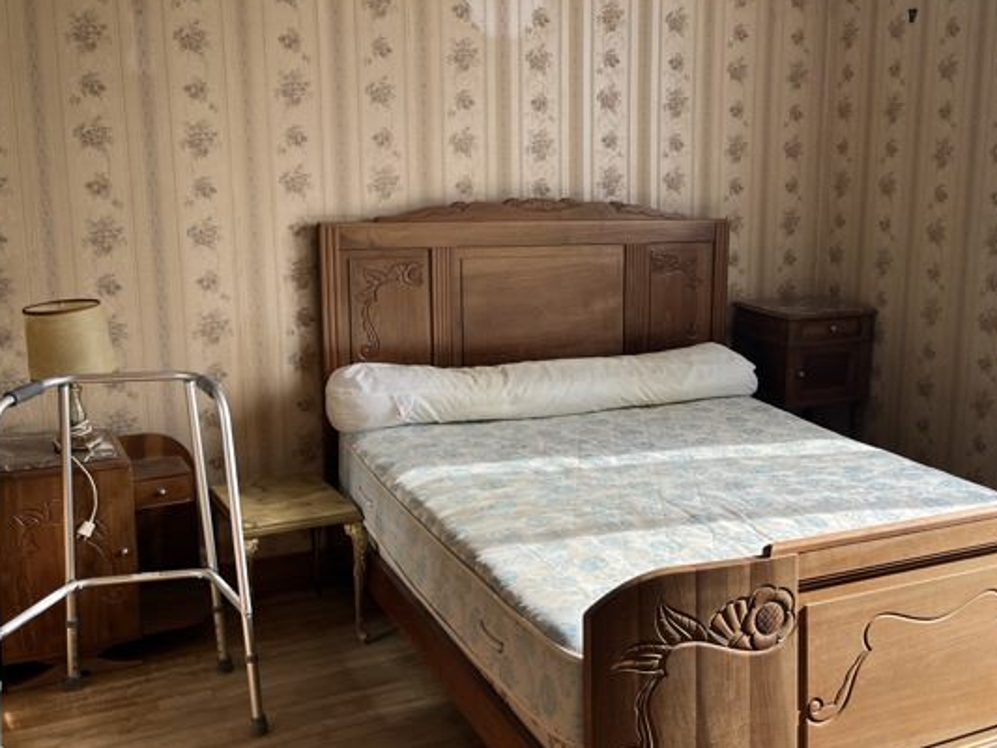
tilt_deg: -11.1
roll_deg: -0.8
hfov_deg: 47.1
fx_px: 1124
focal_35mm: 39
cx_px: 666
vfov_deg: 36.8
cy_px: 389
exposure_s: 1/343
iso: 50
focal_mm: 5.1
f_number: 1.6
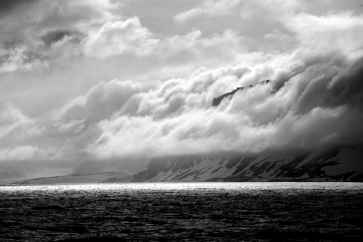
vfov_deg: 6.5
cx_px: 182
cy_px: 121
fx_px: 2118
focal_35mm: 210
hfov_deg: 9.8
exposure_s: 1/1000
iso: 100
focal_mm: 210
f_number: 9
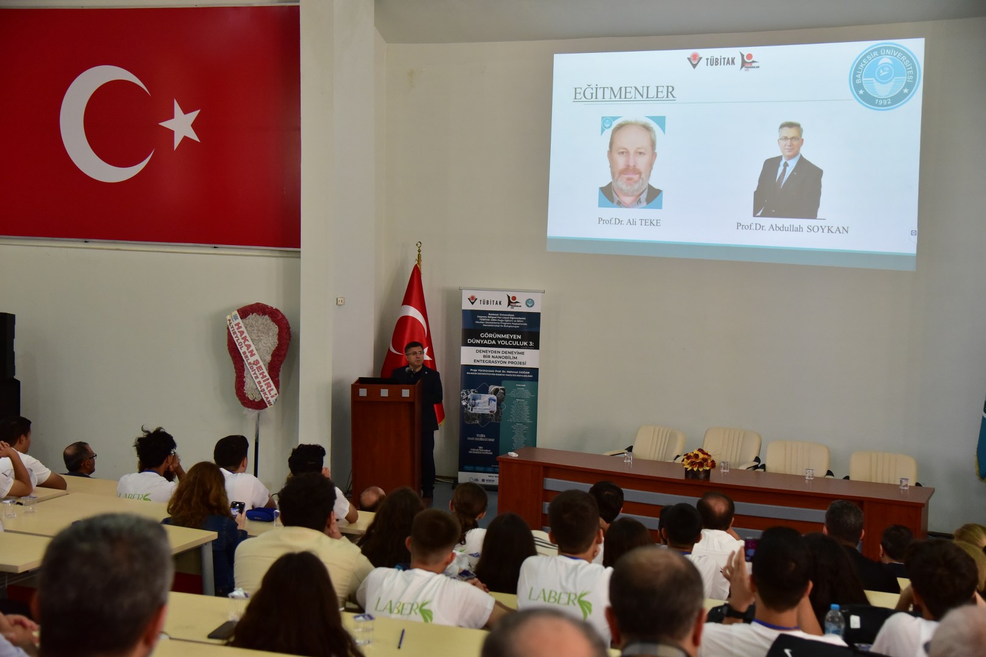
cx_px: 493
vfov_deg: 27.0
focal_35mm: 50
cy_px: 328
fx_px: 1369
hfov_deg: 39.6
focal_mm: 50
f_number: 4
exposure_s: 1/200
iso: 2500
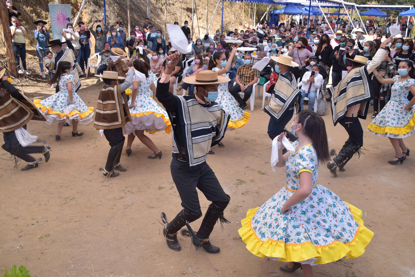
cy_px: 138
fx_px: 380
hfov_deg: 57.2
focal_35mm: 33
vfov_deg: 40.0
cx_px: 208
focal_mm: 22
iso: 200
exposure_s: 1/400
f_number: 6.3
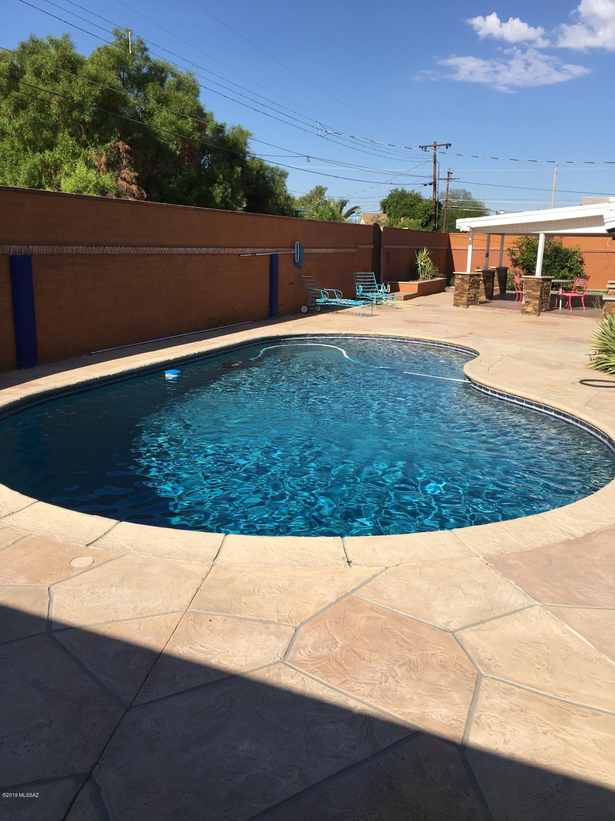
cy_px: 410
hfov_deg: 48.2
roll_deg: -1.9
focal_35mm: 29
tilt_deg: -12.8
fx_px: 687
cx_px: 308
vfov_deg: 61.7
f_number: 2.2
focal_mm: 4.15
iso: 25
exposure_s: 1/1637
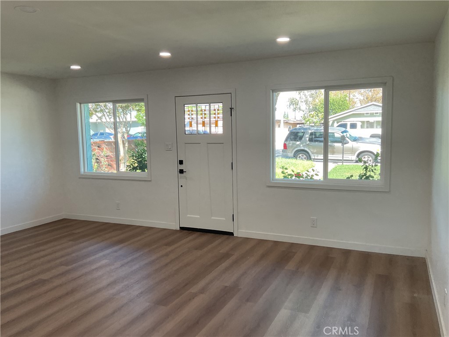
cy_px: 168
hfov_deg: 61.7
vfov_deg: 48.2
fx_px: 376
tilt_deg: -5.4
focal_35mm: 29
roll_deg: +1.6
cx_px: 224
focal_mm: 3
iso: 40
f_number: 1.8
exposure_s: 1/120
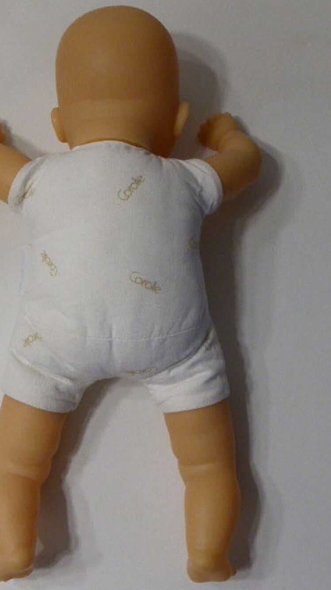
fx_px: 734
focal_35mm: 47
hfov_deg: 25.3
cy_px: 295
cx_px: 122
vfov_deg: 43.7
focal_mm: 7.4
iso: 400
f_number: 3.9
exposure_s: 1/30
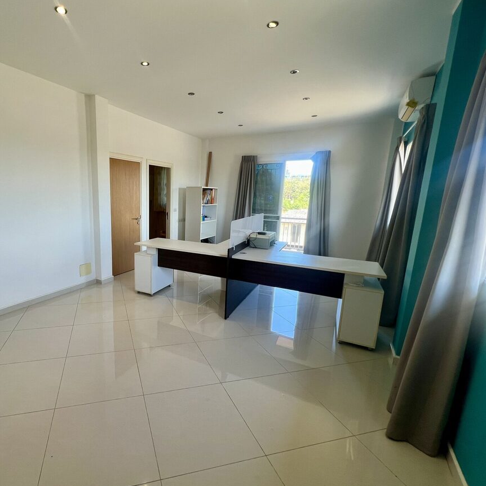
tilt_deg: -9.3
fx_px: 254
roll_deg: -0.7
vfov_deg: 87.4
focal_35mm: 16
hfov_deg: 84.7
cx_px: 166
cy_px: 242
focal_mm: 1.57
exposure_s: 1/100
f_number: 1.8
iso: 50
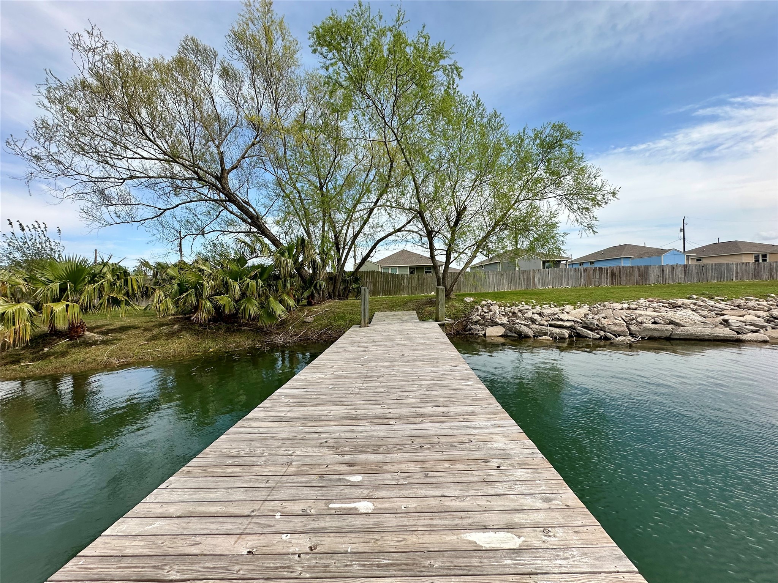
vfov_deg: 85.7
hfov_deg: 102.1
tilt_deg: +0.5
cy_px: 292
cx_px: 389
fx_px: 315
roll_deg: +1.5
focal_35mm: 14
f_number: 2.2
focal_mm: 2.22
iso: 50
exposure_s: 1/1770
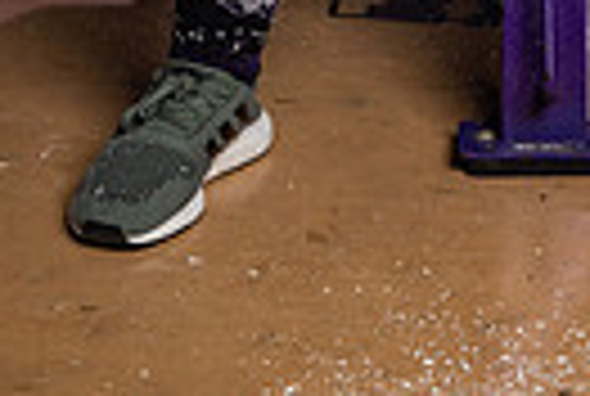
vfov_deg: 9.9
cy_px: -598
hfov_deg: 16.8
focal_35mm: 120
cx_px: 545
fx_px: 1971
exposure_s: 1/250
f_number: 7.1
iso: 250
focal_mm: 35
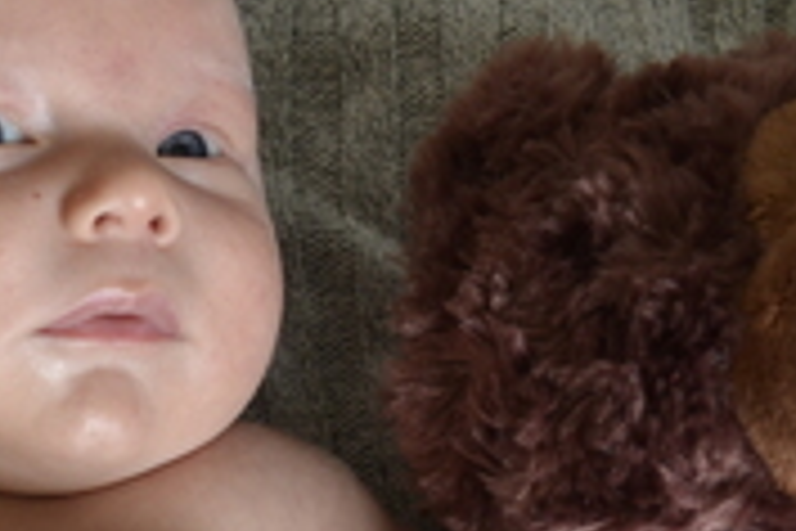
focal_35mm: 132
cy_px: 504
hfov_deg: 15.5
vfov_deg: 10.3
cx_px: 265
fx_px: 2918
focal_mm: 26
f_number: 4.2
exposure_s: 1/15
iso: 400
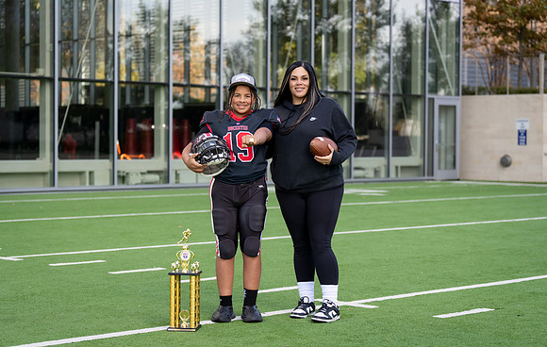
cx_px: 279
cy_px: 181
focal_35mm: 80
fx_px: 1192
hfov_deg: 25.8
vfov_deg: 16.6
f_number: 2.8
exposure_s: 1/400
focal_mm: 70
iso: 100
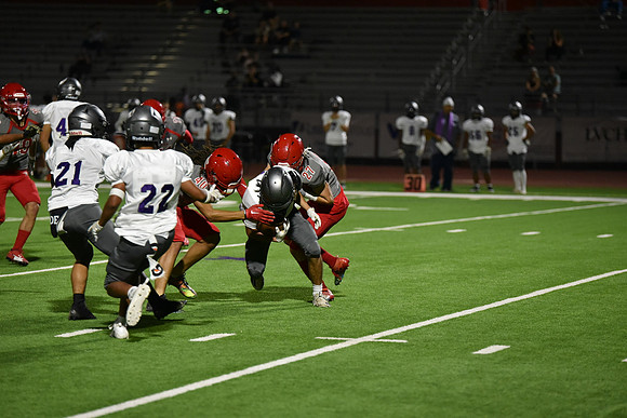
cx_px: 314
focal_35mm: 170
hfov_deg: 12.1
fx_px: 2961
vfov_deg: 8.1
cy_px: 209
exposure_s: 1/1000
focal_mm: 170
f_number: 2.8
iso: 5600
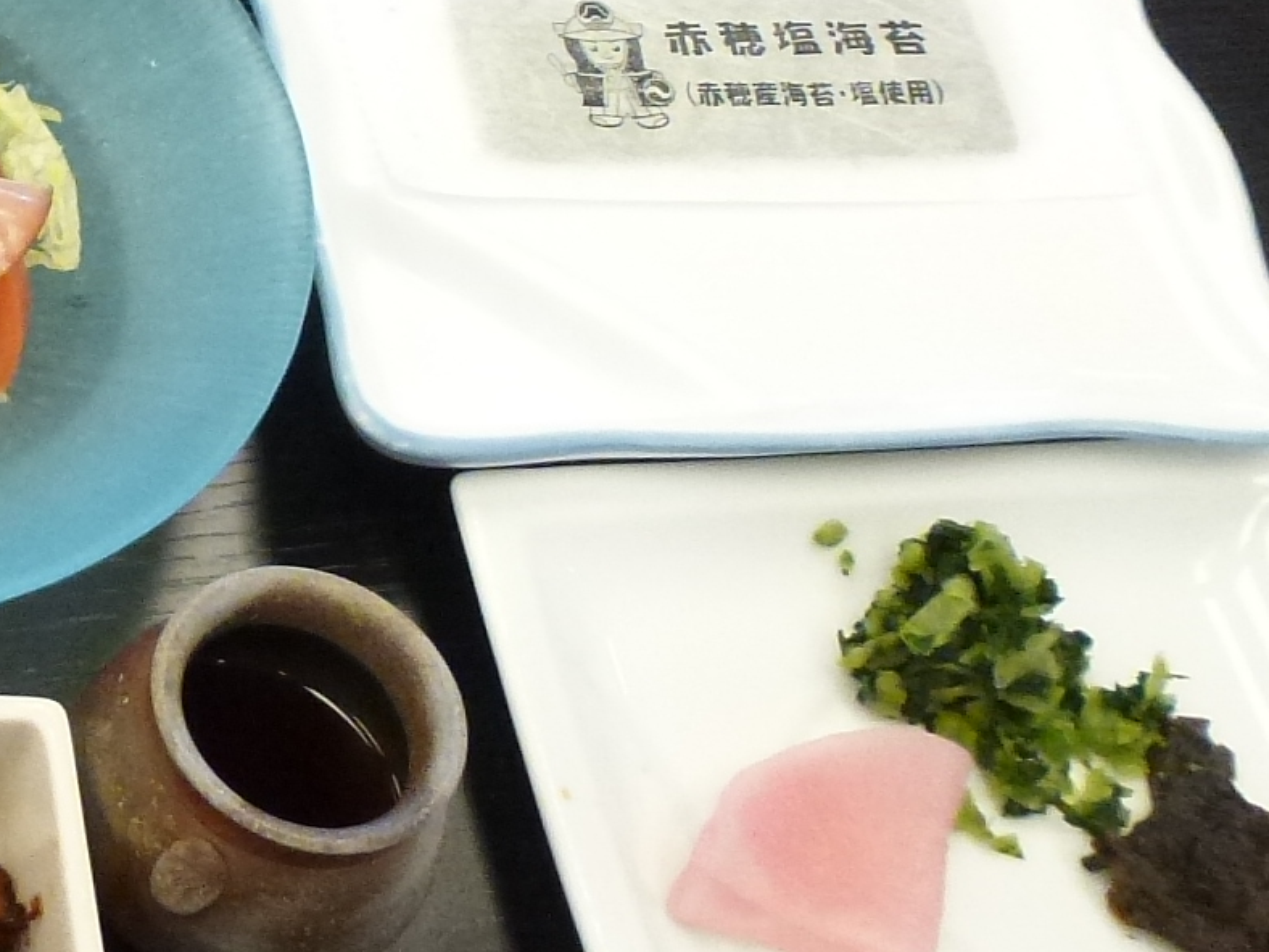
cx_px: -731
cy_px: 153
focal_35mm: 78
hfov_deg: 20.6
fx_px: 2859
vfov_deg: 18.7
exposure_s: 1/60
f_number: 3.3
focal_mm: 4.3
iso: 320
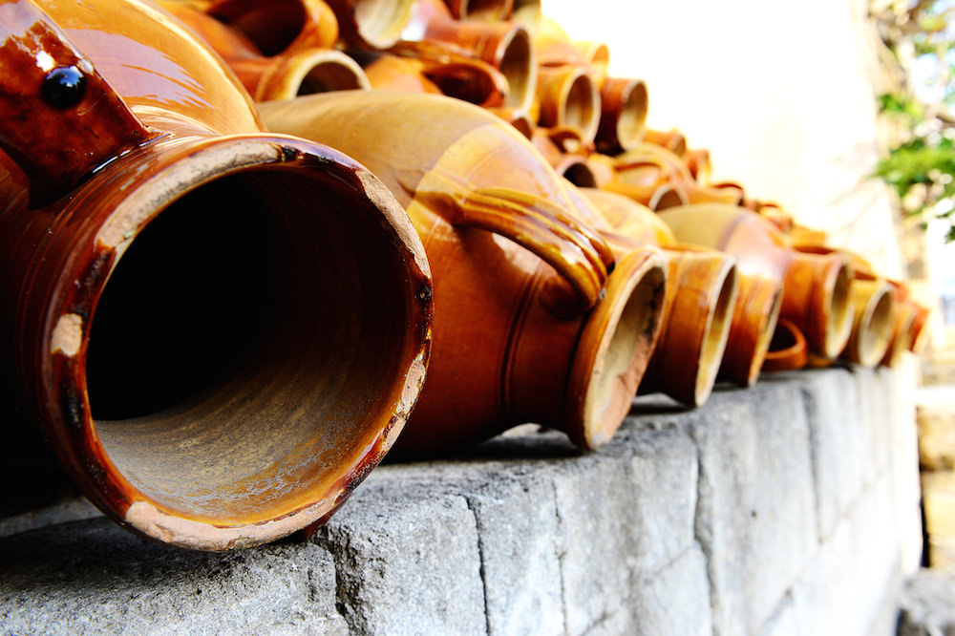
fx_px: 849
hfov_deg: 58.7
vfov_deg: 41.1
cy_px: 318
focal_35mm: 32
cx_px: 478
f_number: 8
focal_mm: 32
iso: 320
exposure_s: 1/125
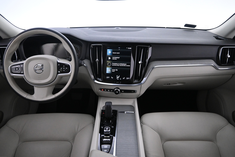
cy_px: 78
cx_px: 118
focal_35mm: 24
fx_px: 157
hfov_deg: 73.7
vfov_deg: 53.1
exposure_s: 1/30
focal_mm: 16
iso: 3200
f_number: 3.5
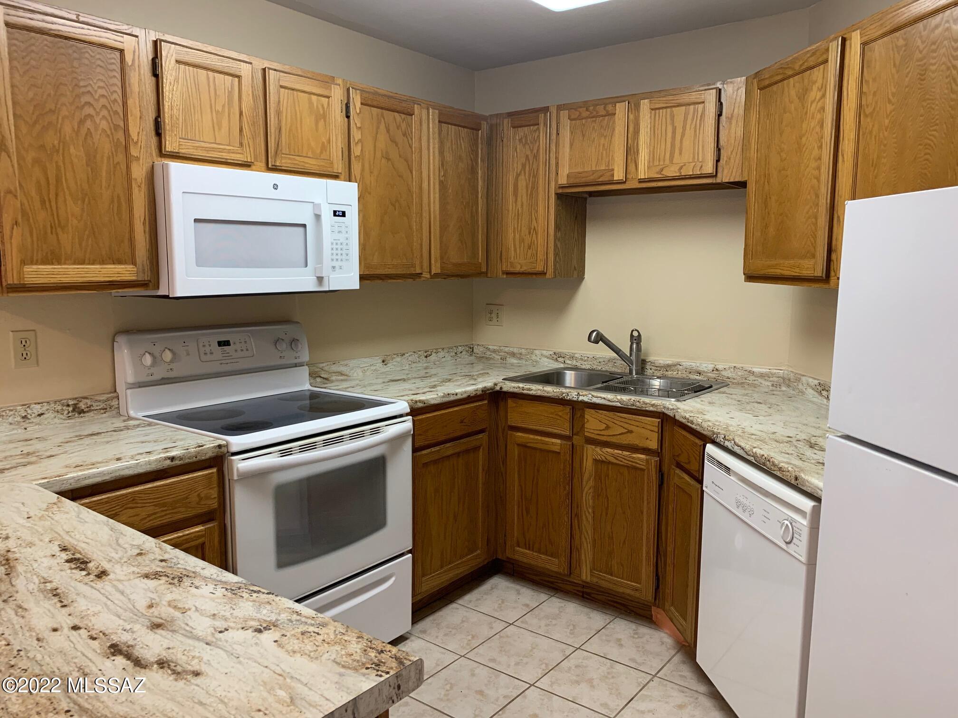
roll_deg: -0.3
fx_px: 720
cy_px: 359
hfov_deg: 67.3
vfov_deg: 53.1
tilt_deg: -6.7
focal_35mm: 26
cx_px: 479
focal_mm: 4.25
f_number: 1.8
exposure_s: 1/60
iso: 160
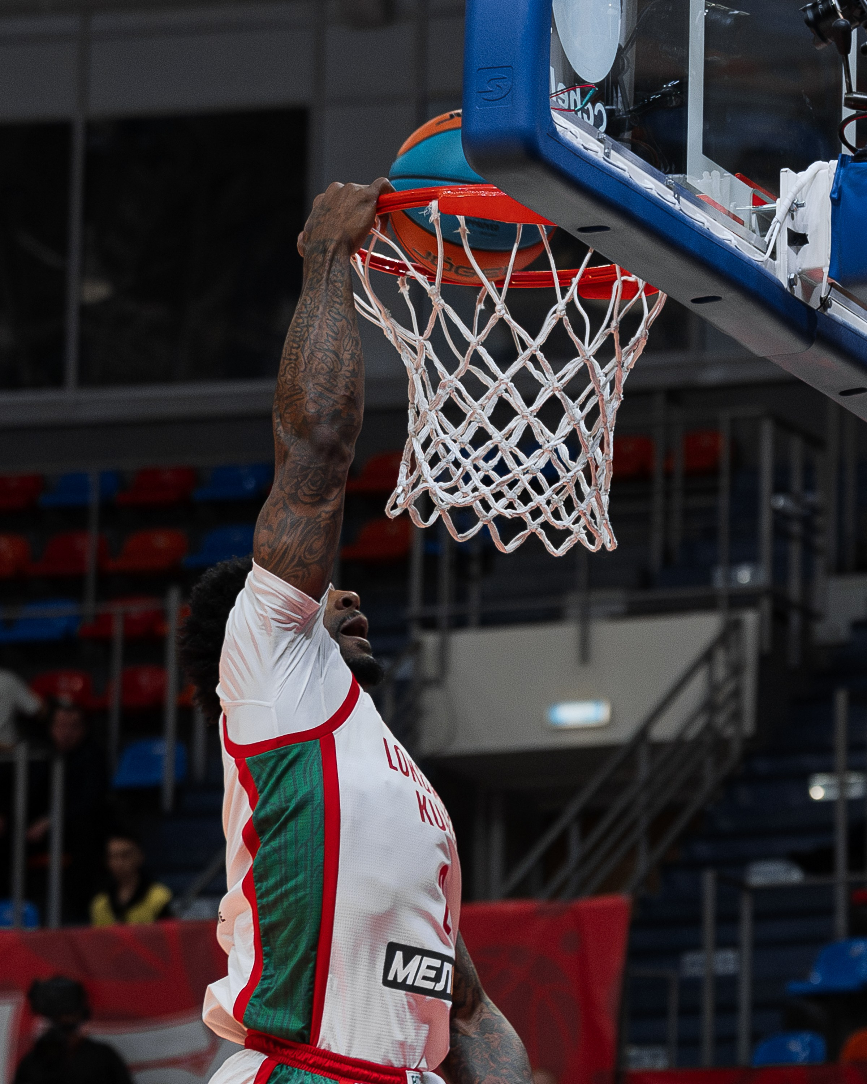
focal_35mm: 257
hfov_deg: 6.0
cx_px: 738
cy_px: 945
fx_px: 8236
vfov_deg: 7.5
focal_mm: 95
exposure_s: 1/1000
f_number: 4
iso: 1250
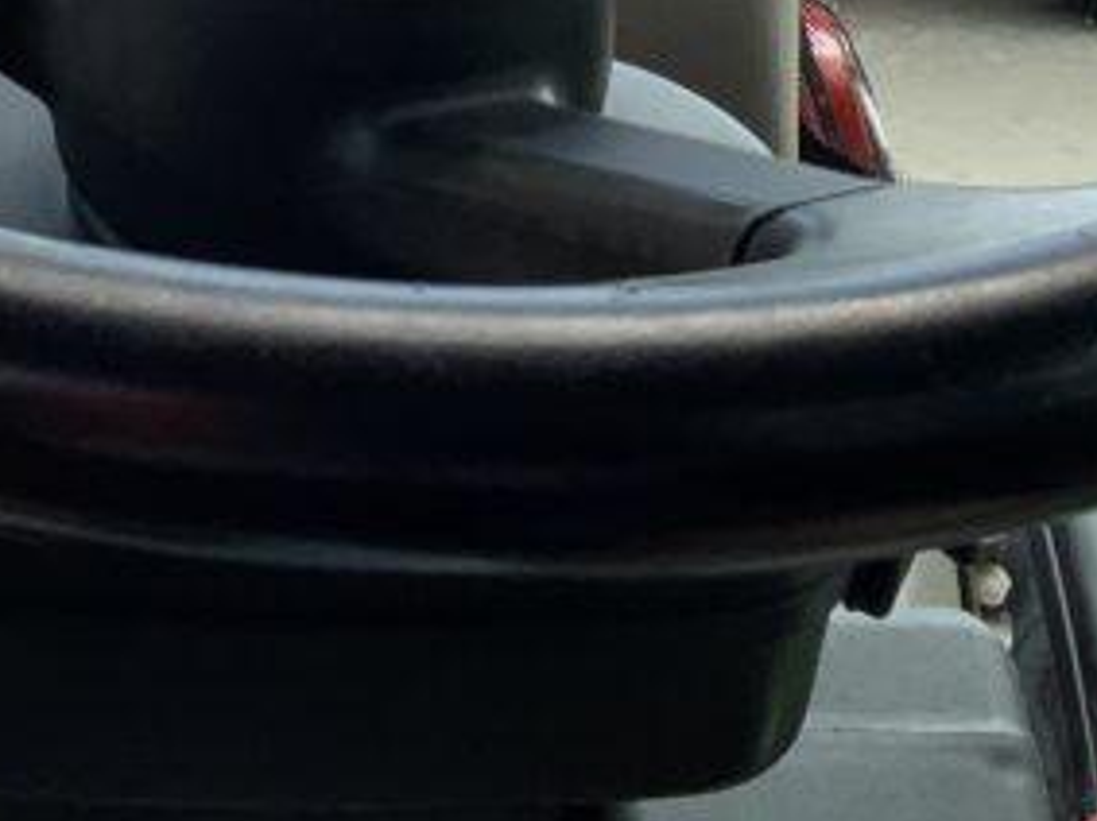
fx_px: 3326
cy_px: -414
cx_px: 523
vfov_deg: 13.3
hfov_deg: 18.7
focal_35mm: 105
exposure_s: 1/978
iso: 16
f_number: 1.8
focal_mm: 3
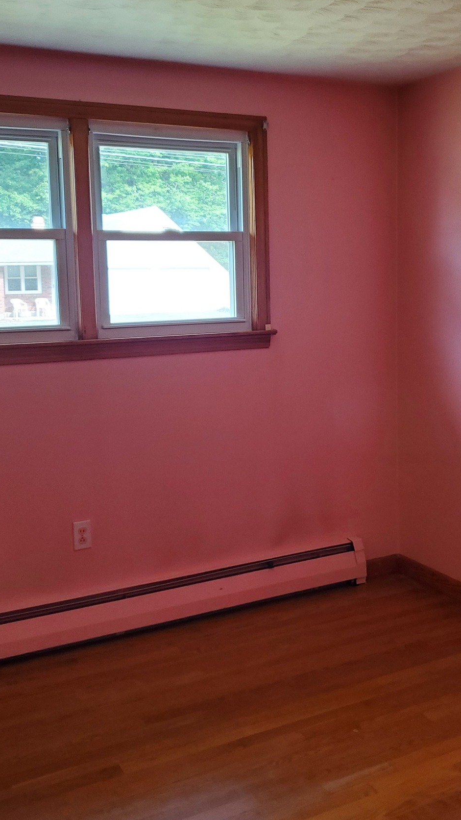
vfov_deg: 51.5
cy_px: 366
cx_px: 295
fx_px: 848
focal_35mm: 39
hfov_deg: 30.3
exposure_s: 1/112
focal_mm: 4.3
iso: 160
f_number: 1.5
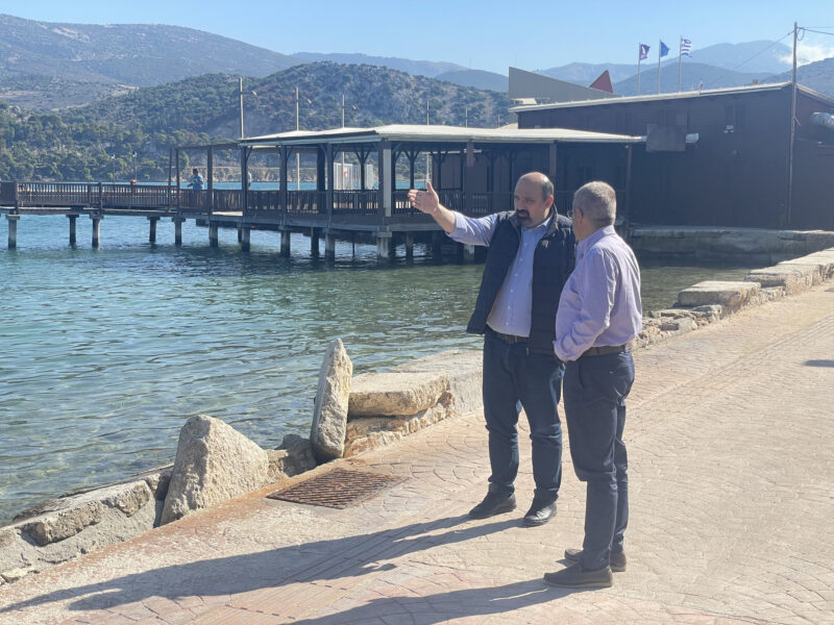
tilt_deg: -5.9
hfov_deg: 36.8
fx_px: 1253
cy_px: 312
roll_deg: -0.2
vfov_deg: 28.0
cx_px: 417
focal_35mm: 52
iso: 25
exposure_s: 1/1410
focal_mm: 6
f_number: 2
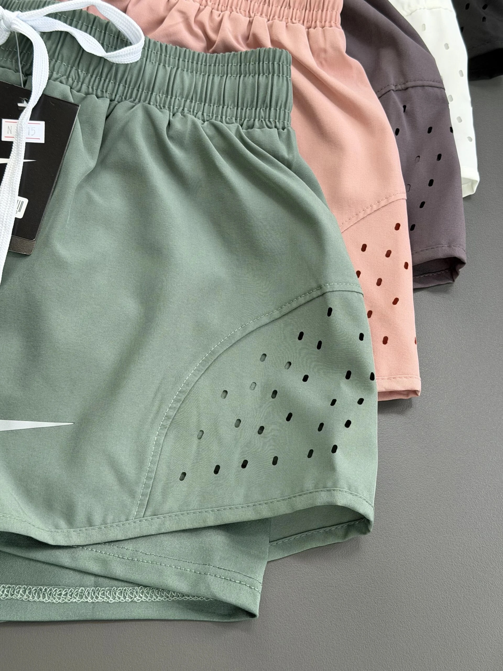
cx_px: 252
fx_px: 930
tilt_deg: -63.4
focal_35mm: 48
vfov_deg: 39.7
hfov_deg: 30.3
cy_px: 336
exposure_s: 1/202
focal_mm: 6.76
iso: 50
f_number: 1.78
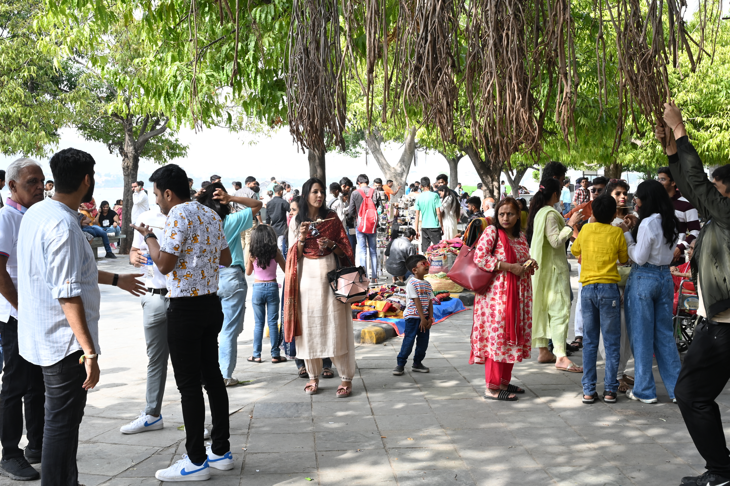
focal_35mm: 44
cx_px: 365
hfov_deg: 44.5
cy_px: 243
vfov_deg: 30.5
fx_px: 892
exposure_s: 1/160
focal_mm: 44
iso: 800
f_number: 11
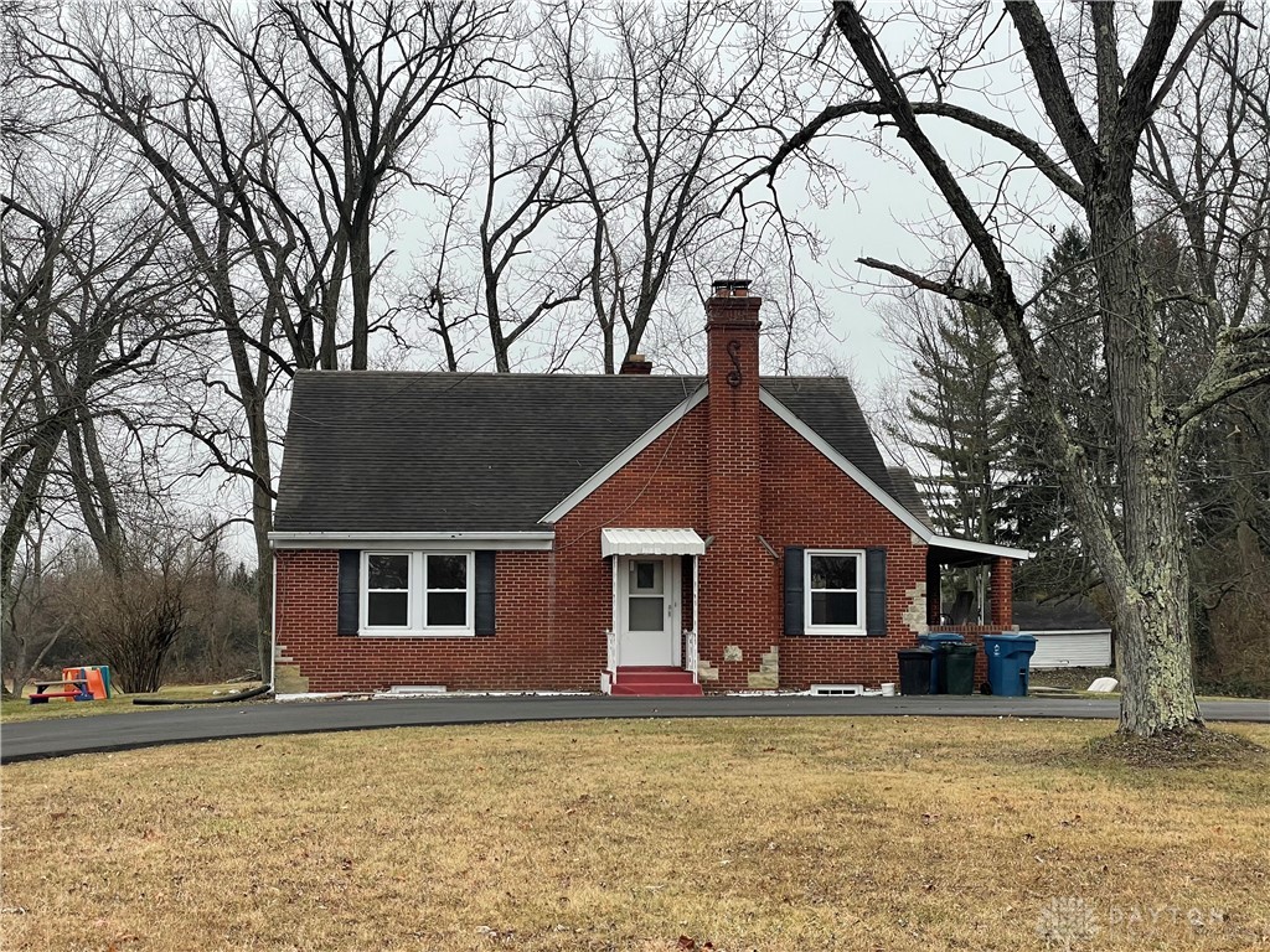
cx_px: 635
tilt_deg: +3.5
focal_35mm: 52
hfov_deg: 36.8
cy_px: 476
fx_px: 1908
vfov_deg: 28.0
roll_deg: -0.4
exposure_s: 1/226
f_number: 2
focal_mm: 6
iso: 25
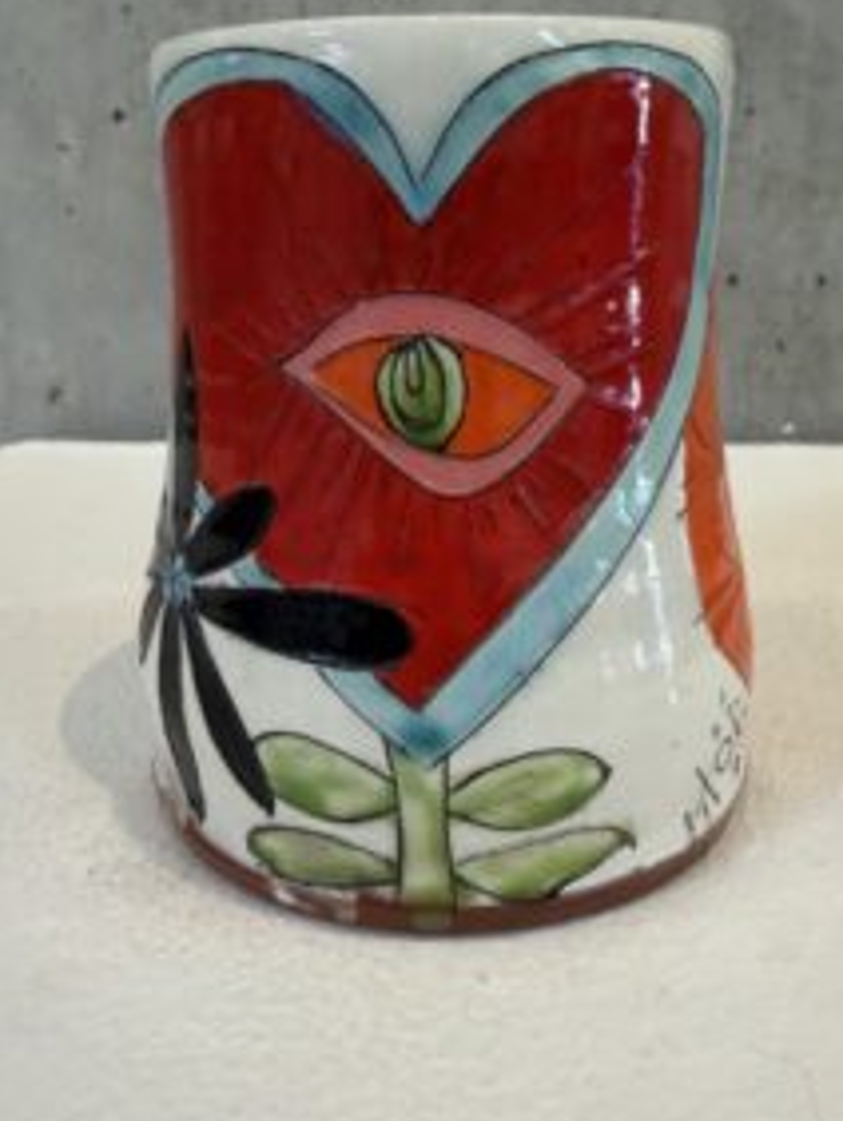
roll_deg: +0.6
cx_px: 461
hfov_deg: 41.8
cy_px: 576
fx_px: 1102
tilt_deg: -10.7
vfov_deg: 53.9
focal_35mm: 34
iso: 250
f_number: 2.2
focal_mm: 2.22
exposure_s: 1/120
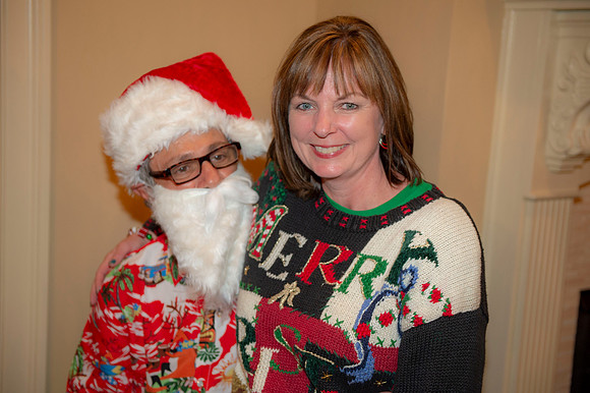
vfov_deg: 26.0
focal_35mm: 52
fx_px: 852
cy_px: 196
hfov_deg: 38.2
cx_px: 295
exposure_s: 1/60
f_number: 3.5
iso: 800
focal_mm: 52
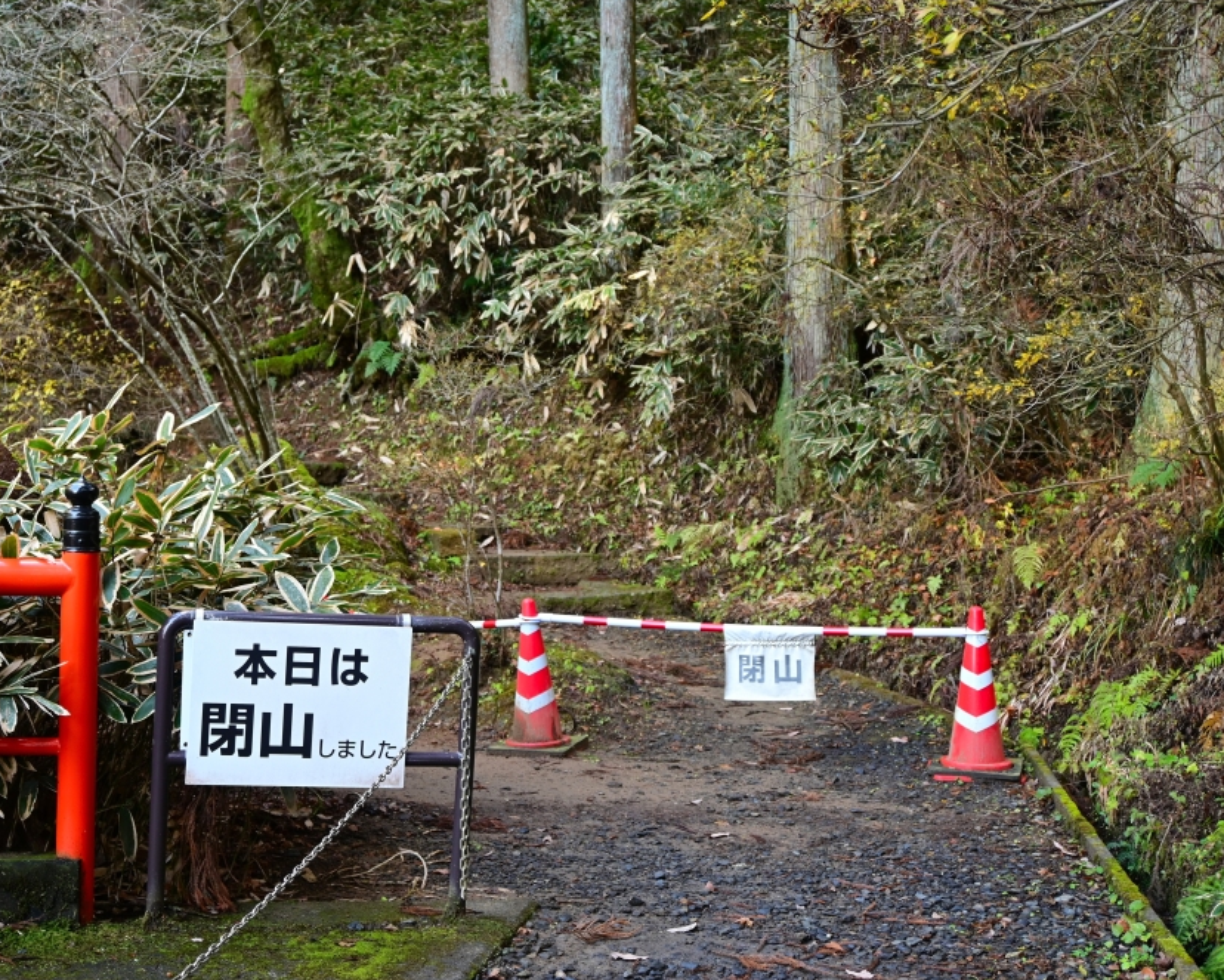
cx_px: 511
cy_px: 491
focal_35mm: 52
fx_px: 1879
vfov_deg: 29.2
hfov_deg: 36.0
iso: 160
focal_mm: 30.5
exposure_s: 1/20
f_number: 4.8
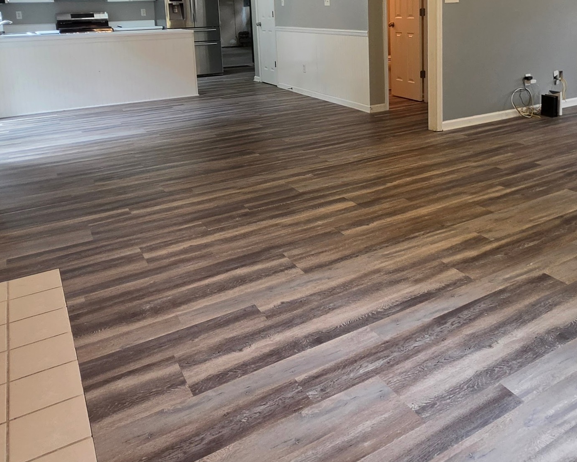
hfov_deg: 61.0
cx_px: 373
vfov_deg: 48.3
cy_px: 85
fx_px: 478
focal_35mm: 28
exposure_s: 1/120
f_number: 1.9
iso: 200
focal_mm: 2.2
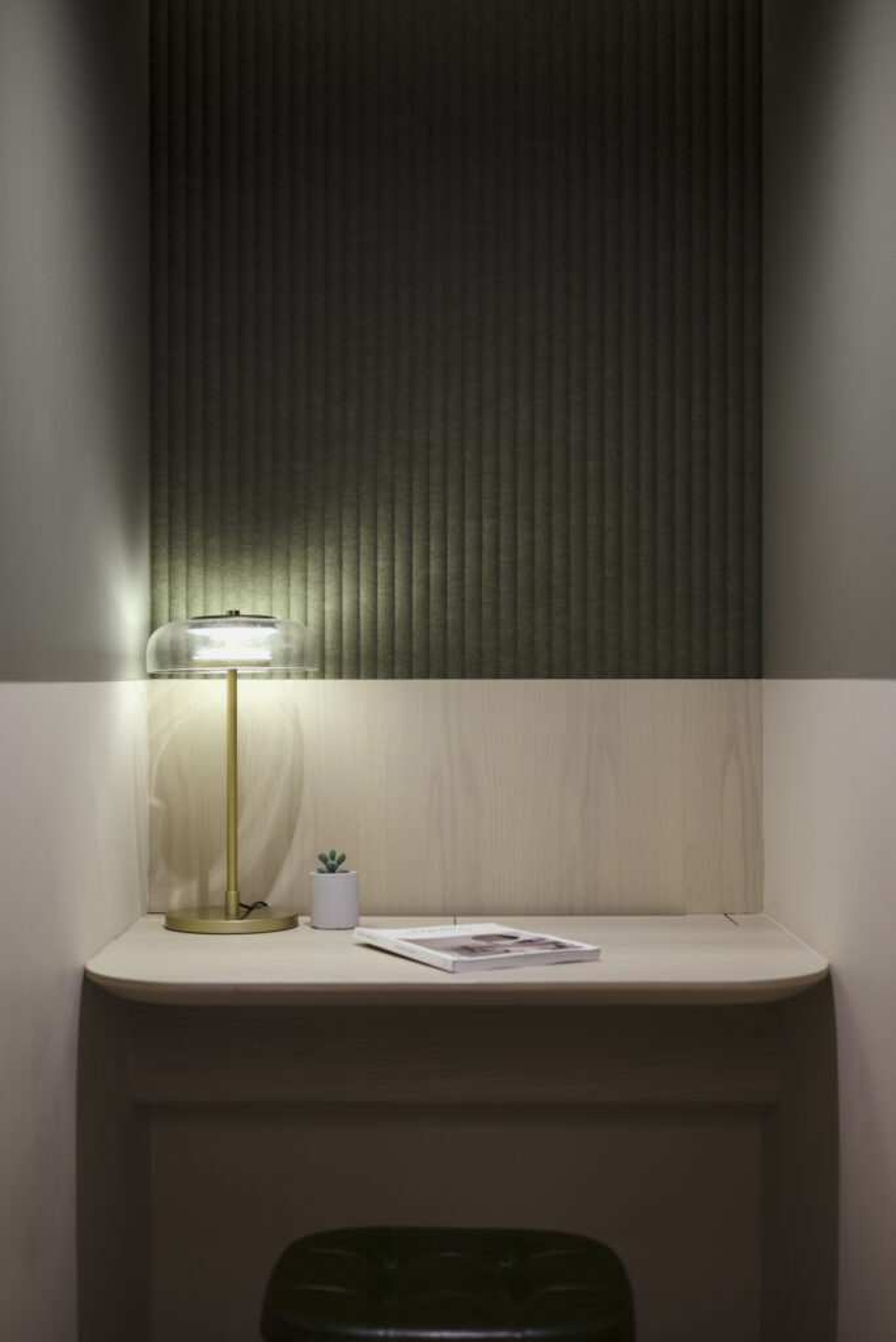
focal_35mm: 50
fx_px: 1864
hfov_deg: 27.0
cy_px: 671
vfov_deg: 39.6
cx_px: 448
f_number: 2.8
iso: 125
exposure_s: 1/125
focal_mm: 50
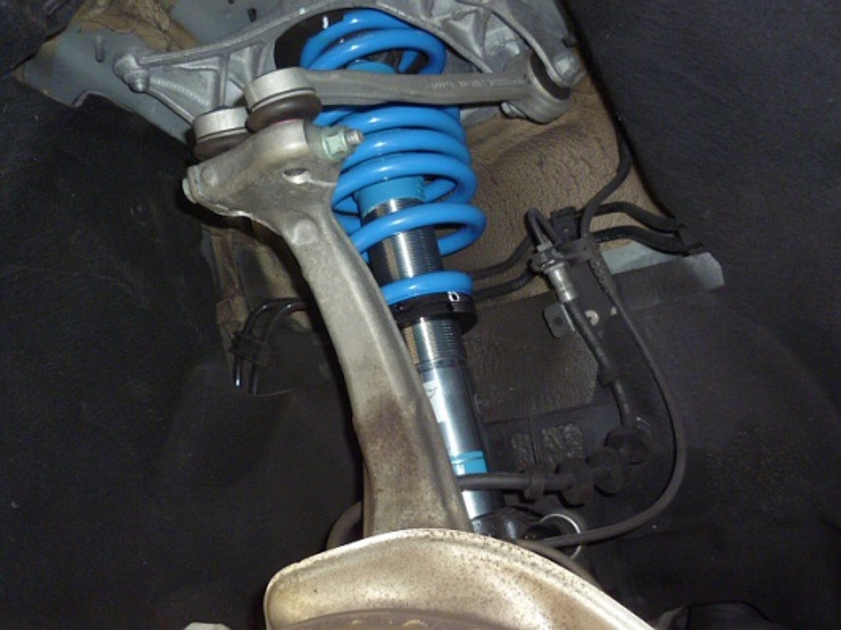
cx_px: 420
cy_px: 315
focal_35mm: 34
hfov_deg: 54.0
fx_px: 826
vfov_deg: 41.8
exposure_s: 1/30
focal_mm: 6.1
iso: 400
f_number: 3.2
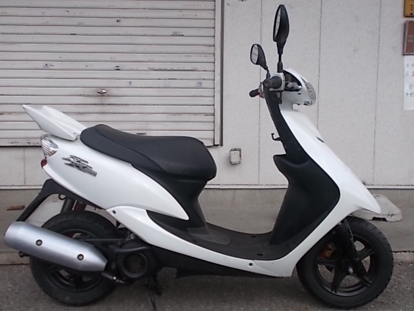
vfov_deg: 41.8
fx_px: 407
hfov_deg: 54.0
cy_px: 156
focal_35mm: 34
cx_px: 207
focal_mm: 6
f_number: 3.6
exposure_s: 1/320
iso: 80
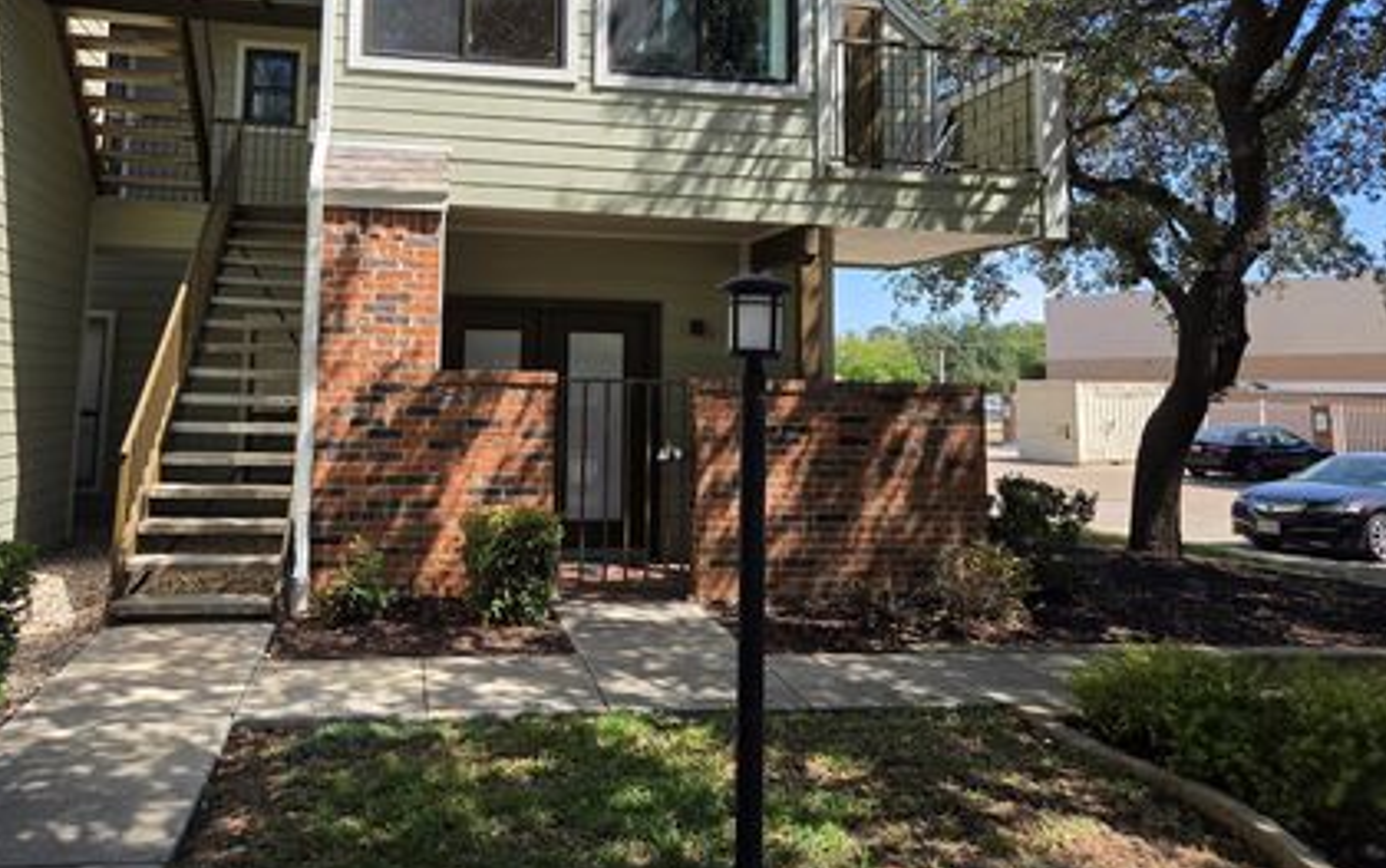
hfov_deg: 64.2
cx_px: 578
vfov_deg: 42.4
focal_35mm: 29
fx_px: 1096
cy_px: 266
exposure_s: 1/2054
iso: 80
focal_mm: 5.4
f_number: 1.8
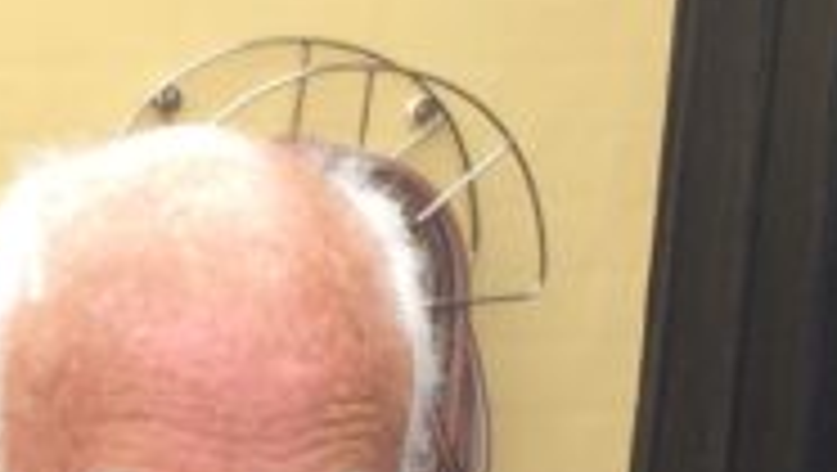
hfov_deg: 12.2
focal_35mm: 174
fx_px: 3865
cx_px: -36
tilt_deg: -21.0
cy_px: 1259
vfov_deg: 6.5
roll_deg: -1.7
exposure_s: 1/137
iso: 32
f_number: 2.2
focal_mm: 4.15
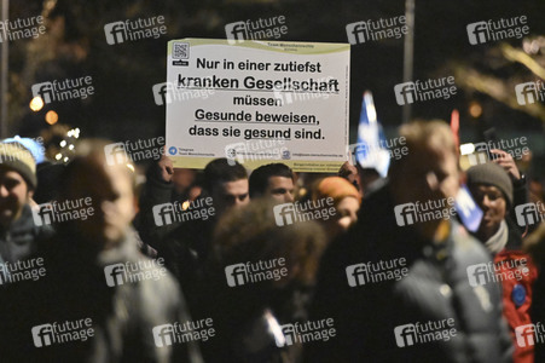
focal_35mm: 200
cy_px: 182
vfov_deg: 6.9
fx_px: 3025
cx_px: 272
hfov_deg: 10.3
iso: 20000
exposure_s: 1/320
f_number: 2.8
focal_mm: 200
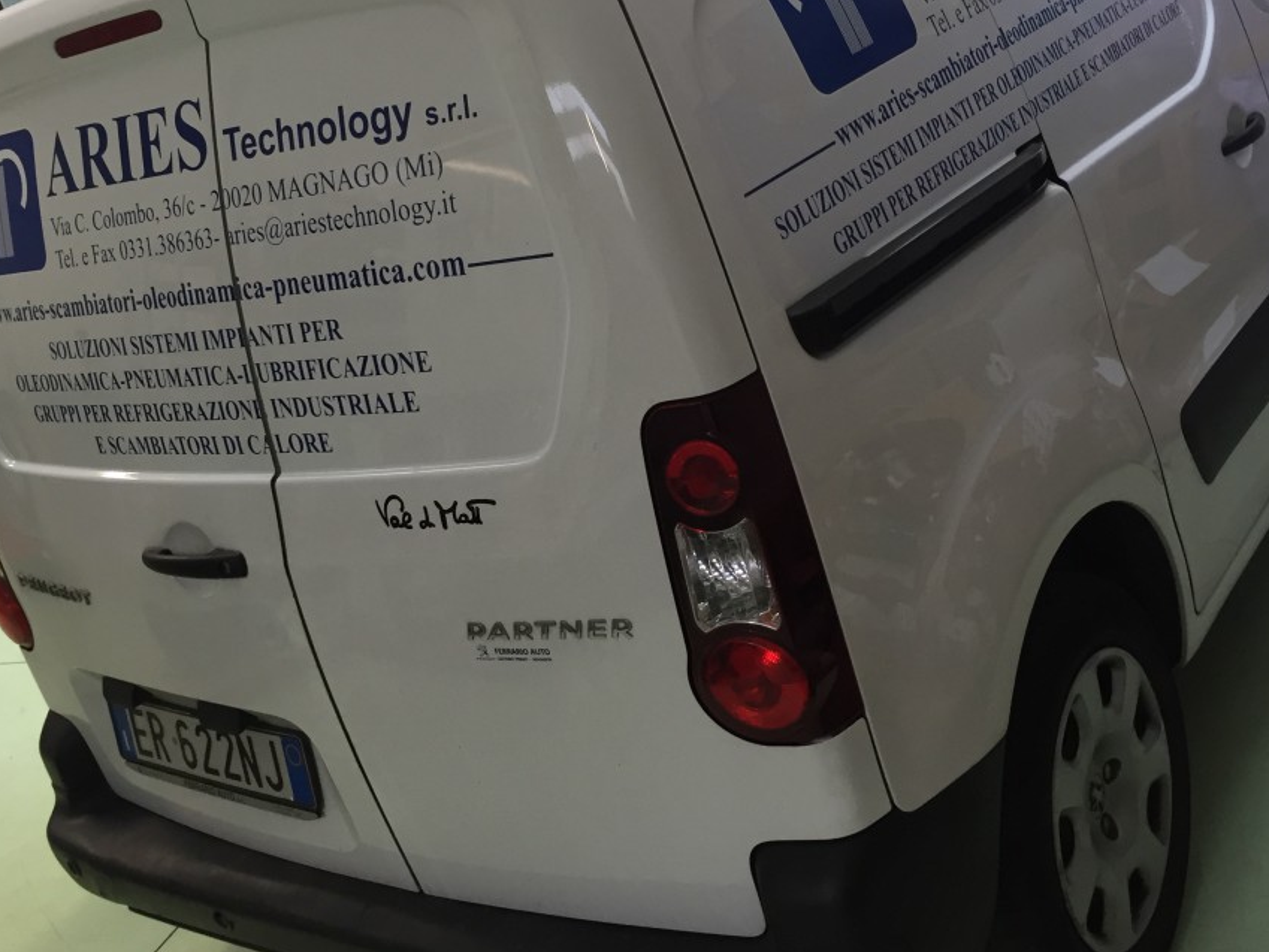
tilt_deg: -16.6
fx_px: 1503
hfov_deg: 45.8
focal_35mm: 41
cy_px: 336
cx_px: 650
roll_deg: +16.3
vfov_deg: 34.9
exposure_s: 1/33
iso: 100
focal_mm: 4.15
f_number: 2.2
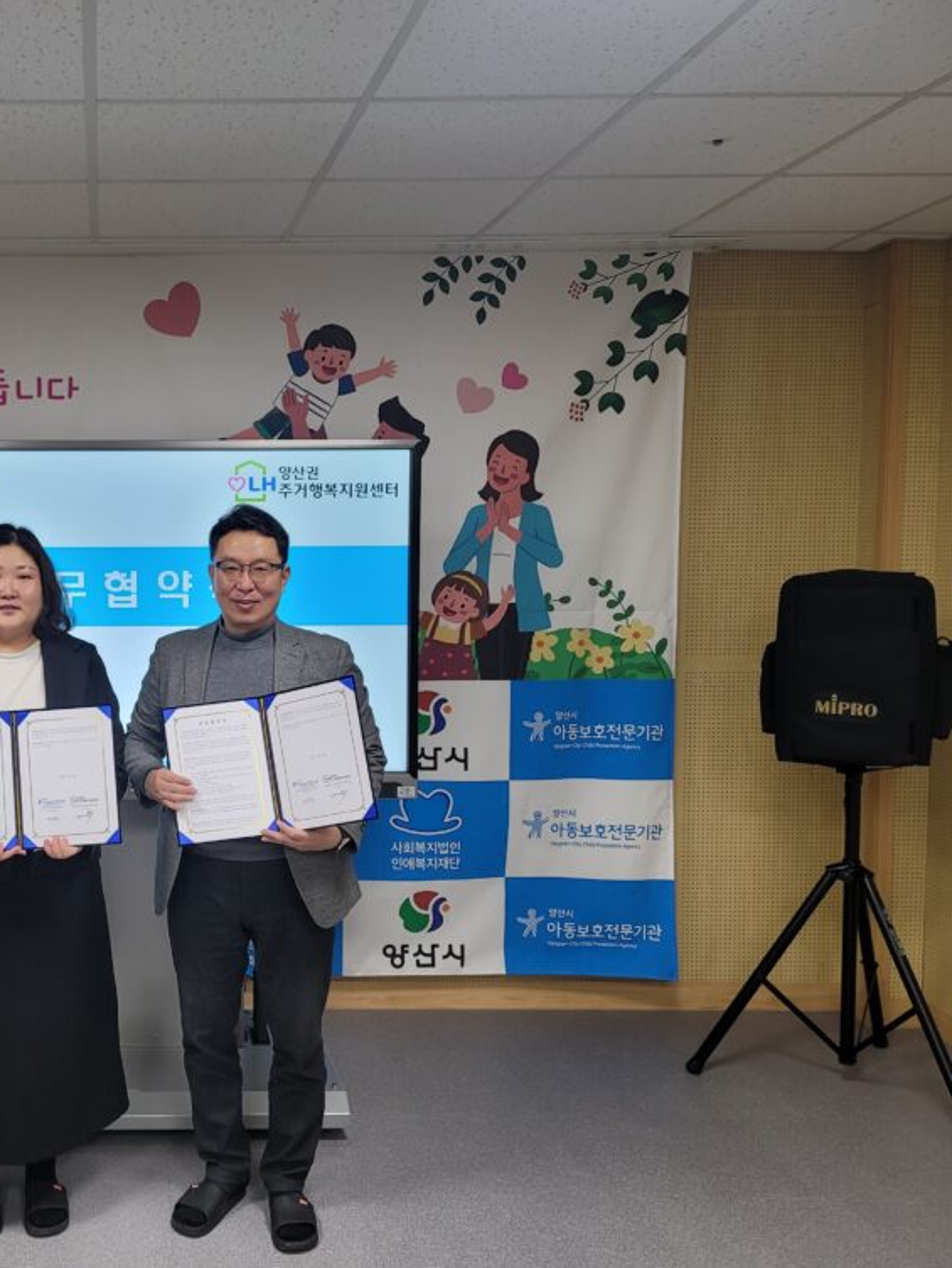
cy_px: 638
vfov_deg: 53.9
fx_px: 1246
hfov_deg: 39.2
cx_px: 118
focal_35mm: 34
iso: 125
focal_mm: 7
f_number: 1.8
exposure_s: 1/120
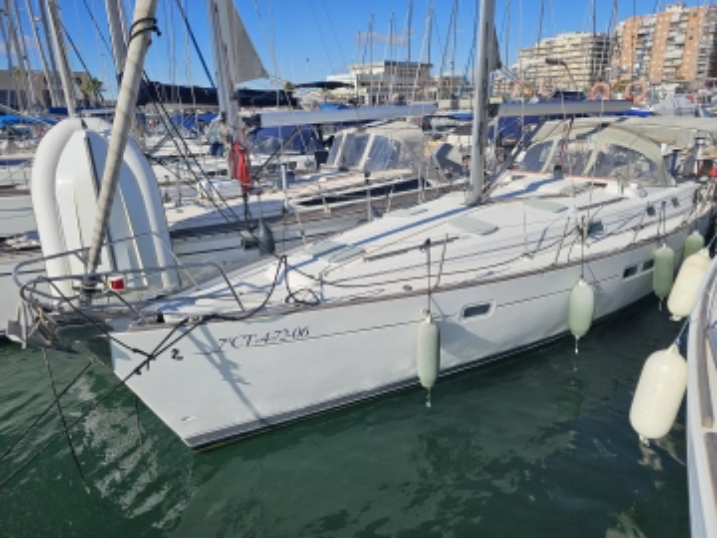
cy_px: 269
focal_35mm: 23
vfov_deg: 58.9
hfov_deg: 73.9
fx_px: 476
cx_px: 358
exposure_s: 1/1429
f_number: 1.7
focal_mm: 6.3
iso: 10
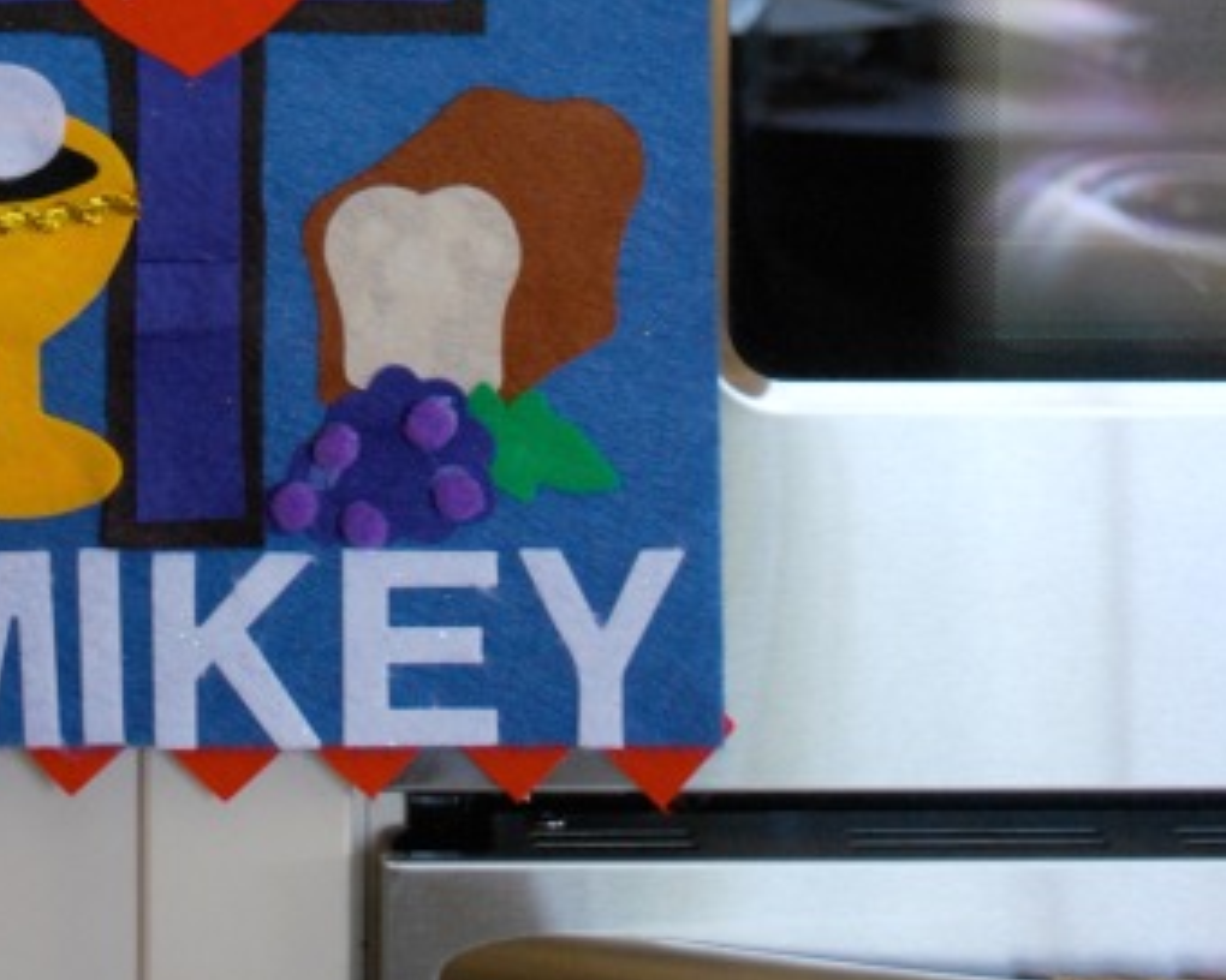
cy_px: -495
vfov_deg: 12.2
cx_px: 314
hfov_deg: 16.0
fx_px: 4354
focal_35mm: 120
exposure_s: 1/30
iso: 400
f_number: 5
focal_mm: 34
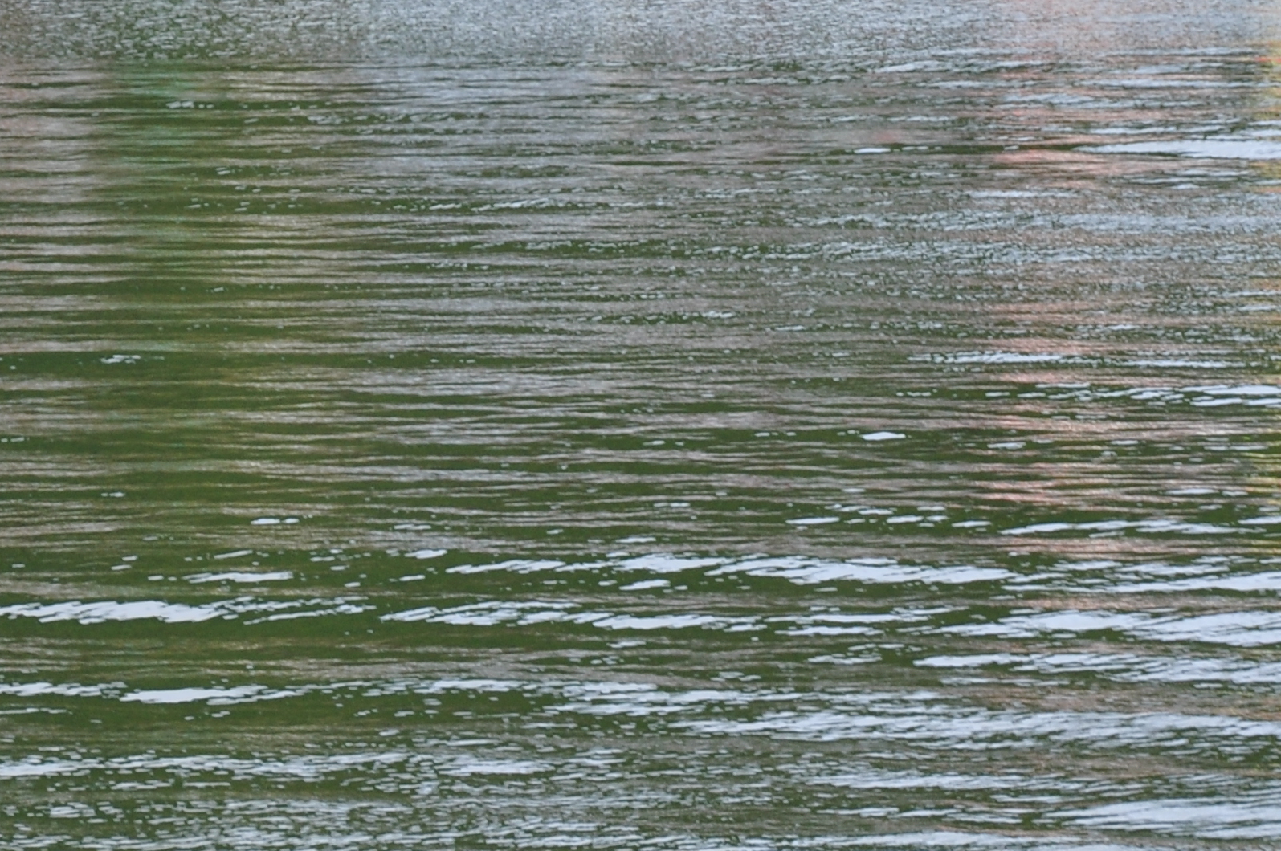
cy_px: -285
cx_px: 1002
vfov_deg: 3.2
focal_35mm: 423
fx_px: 15048
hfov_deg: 4.9
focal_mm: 105
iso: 200
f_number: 9
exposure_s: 1/160
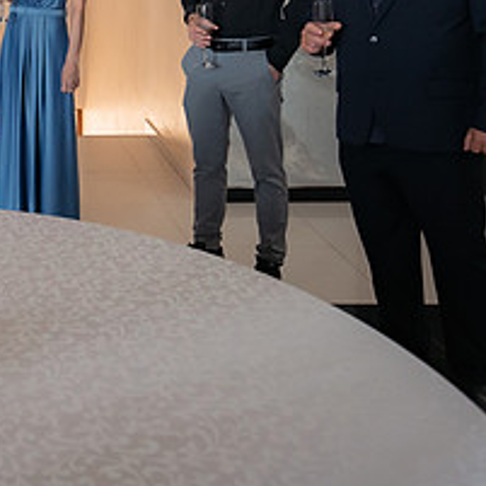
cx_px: -68
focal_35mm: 60
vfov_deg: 27.2
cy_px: 18
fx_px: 953
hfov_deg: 26.1
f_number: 2.8
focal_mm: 22
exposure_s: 1/250
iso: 1600
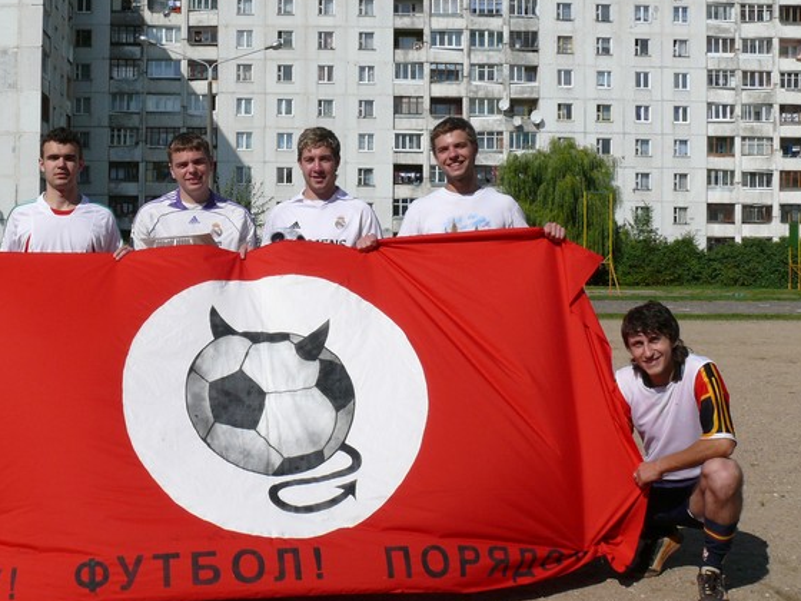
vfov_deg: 29.1
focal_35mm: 50
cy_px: 262
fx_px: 1157
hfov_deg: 37.7
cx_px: 249
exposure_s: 1/640
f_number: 8
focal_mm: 7.4
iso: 100
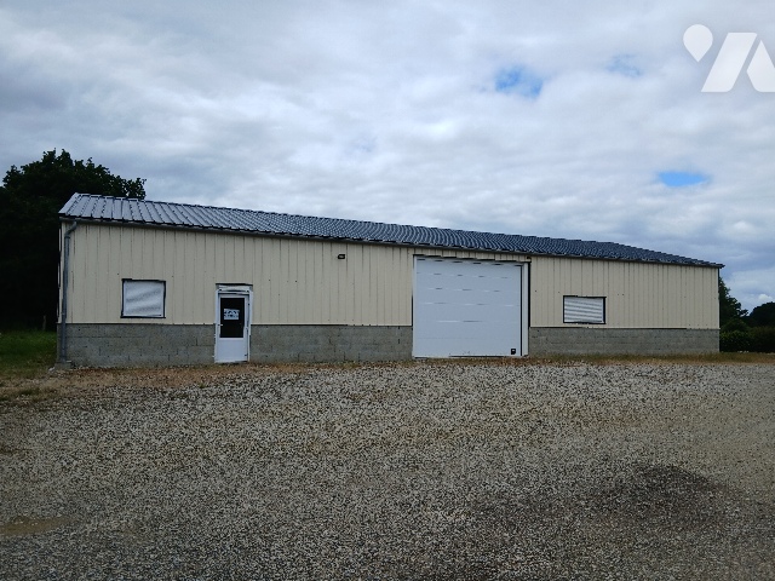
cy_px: 290
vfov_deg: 53.1
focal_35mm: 26
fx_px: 582
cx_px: 388
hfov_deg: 67.3
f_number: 1.8
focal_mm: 3.98
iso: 20
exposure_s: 1/742
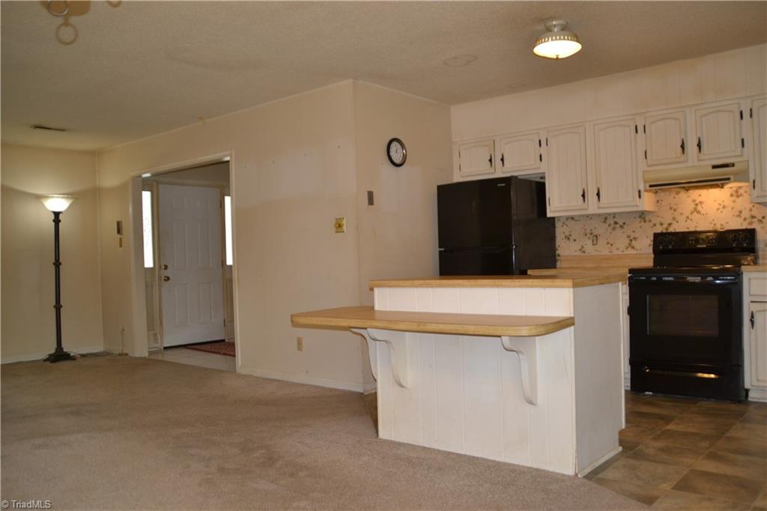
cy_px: 256
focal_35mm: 27
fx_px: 575
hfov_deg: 67.4
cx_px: 384
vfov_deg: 47.9
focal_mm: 18
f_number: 3.5
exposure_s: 1/60
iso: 400
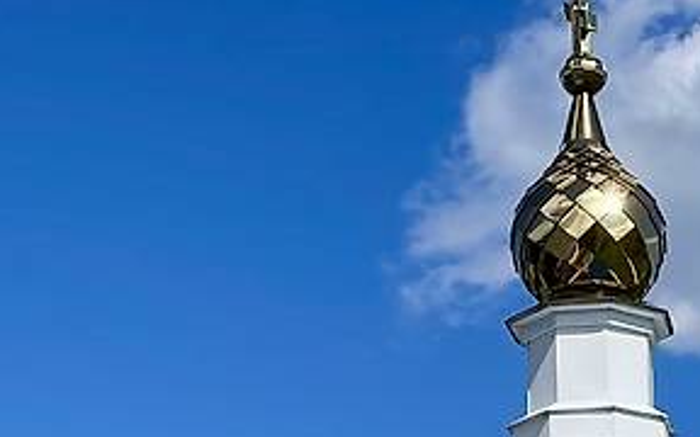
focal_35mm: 115
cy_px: 855
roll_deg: -0.1
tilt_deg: +6.3
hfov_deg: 17.8
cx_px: 634
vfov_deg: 10.5
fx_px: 2194
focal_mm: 4.2
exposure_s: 1/6135
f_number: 1.6
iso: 32
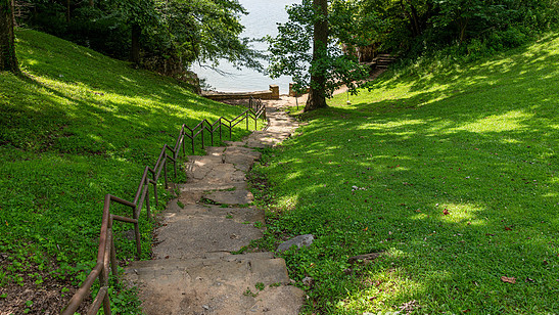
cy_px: 141
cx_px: 279
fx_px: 489
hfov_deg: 59.5
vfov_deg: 35.6
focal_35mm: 33
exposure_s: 1/200
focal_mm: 28
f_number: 8
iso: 180
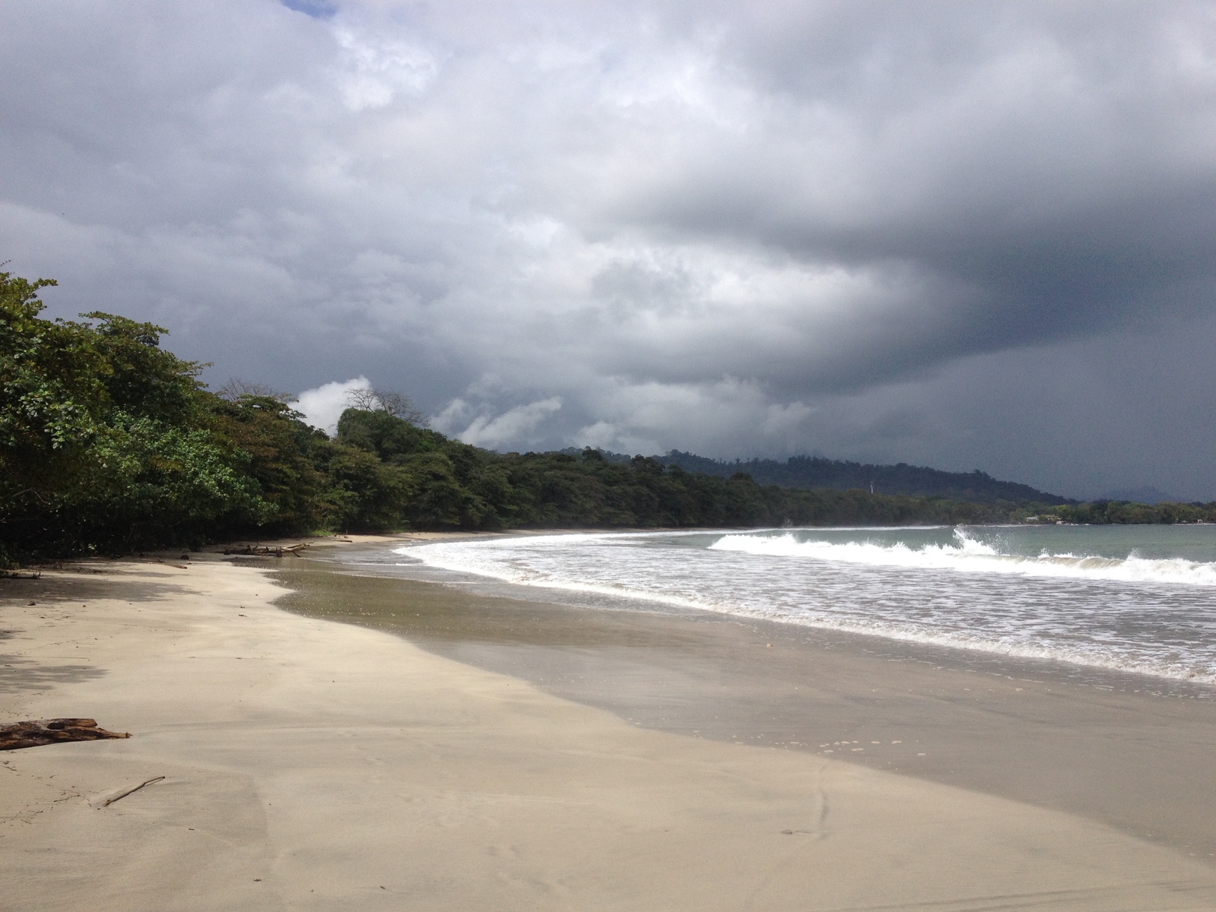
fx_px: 1229
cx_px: 608
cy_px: 456
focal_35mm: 35
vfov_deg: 40.7
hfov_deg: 52.6
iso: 50
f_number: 2.4
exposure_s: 1/4255
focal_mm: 4.28
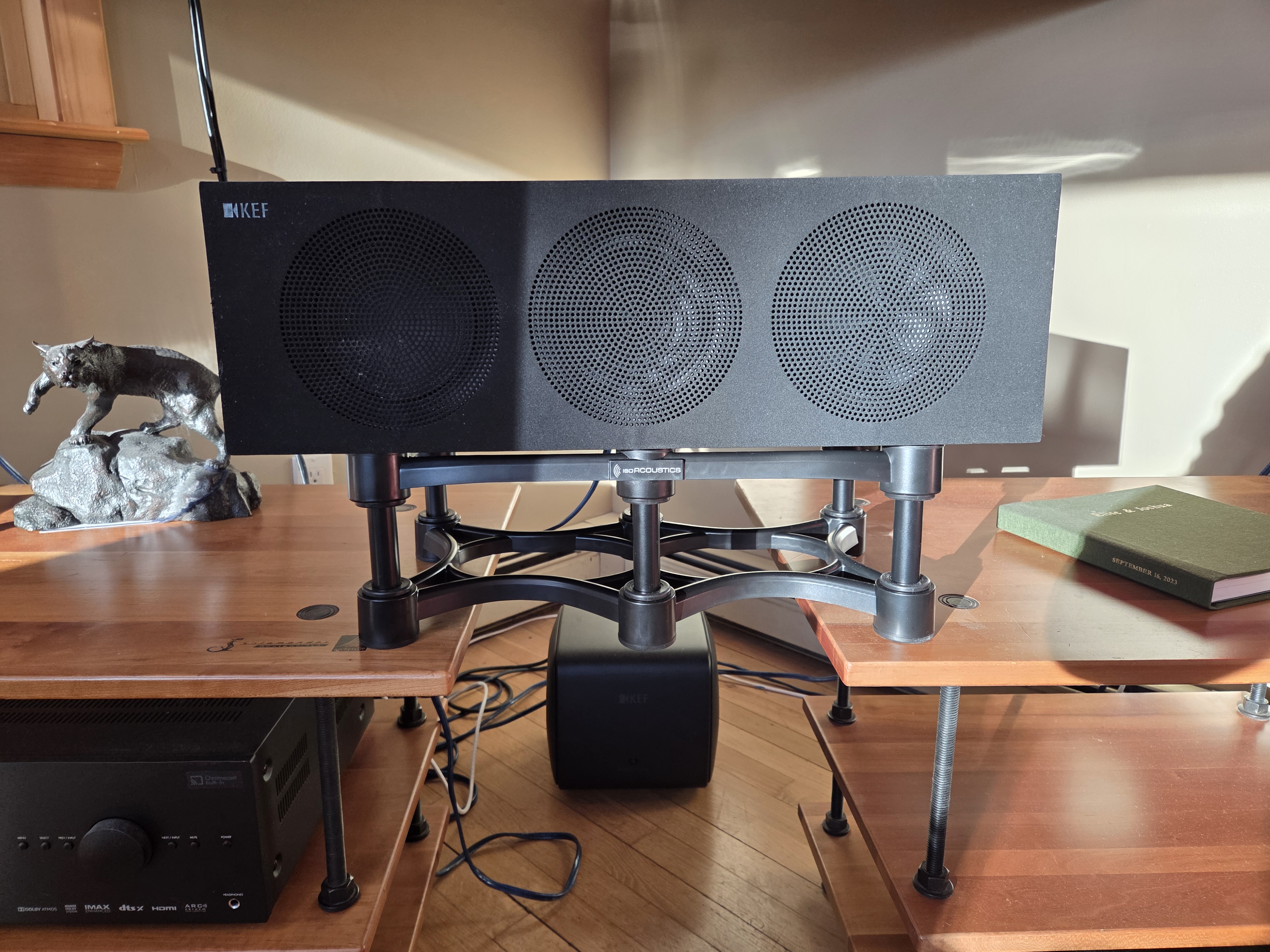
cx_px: 635
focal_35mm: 23
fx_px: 844
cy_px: 476
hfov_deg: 73.9
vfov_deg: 58.9
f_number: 1.8
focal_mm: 5.4
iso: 160
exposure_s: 1/180
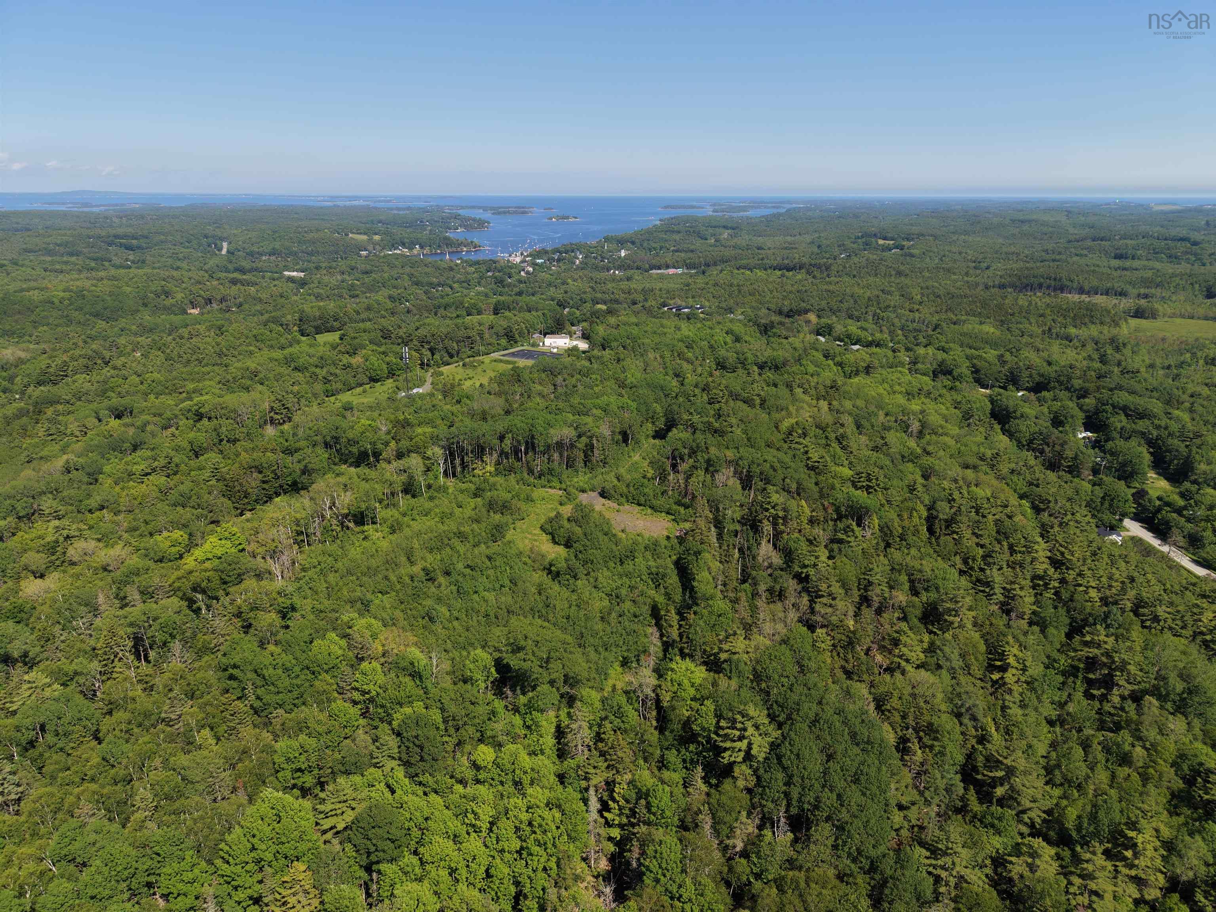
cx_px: 608
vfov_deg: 56.8
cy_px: 456
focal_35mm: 24
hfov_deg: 71.6
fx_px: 843
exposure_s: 1/4000
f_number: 1.8
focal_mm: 8.67
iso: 200
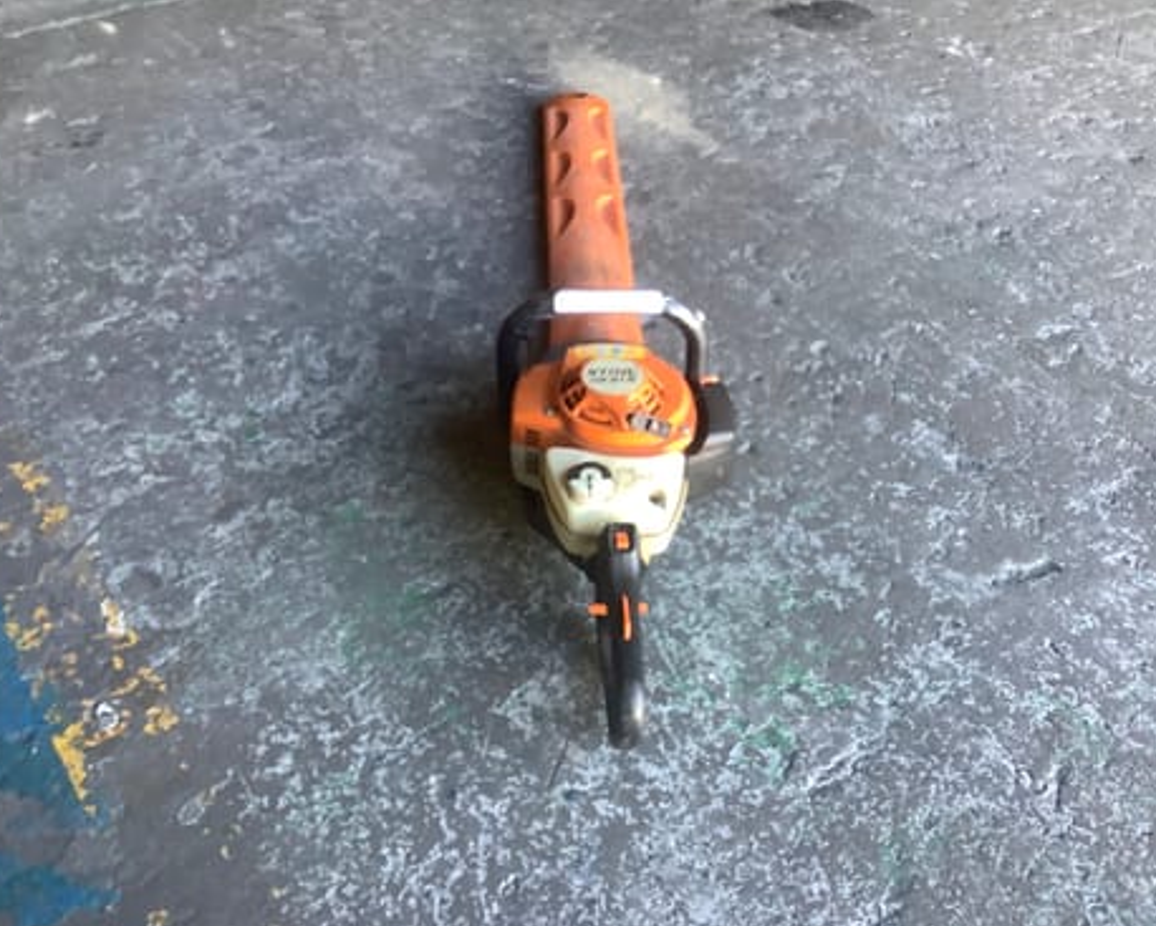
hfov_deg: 54.2
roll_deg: +1.3
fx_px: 1130
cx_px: 593
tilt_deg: -40.7
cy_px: 471
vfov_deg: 44.6
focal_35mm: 33
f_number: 2.4
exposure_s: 1/50
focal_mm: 3.3
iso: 160
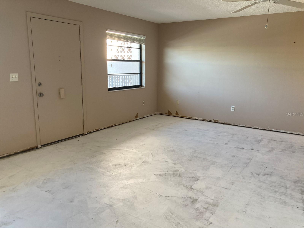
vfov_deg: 49.7
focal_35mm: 28
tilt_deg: -11.1
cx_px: 152
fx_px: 246
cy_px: 114
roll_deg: -1.0
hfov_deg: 63.4
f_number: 1.8
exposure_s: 1/60
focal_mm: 3.99
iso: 50
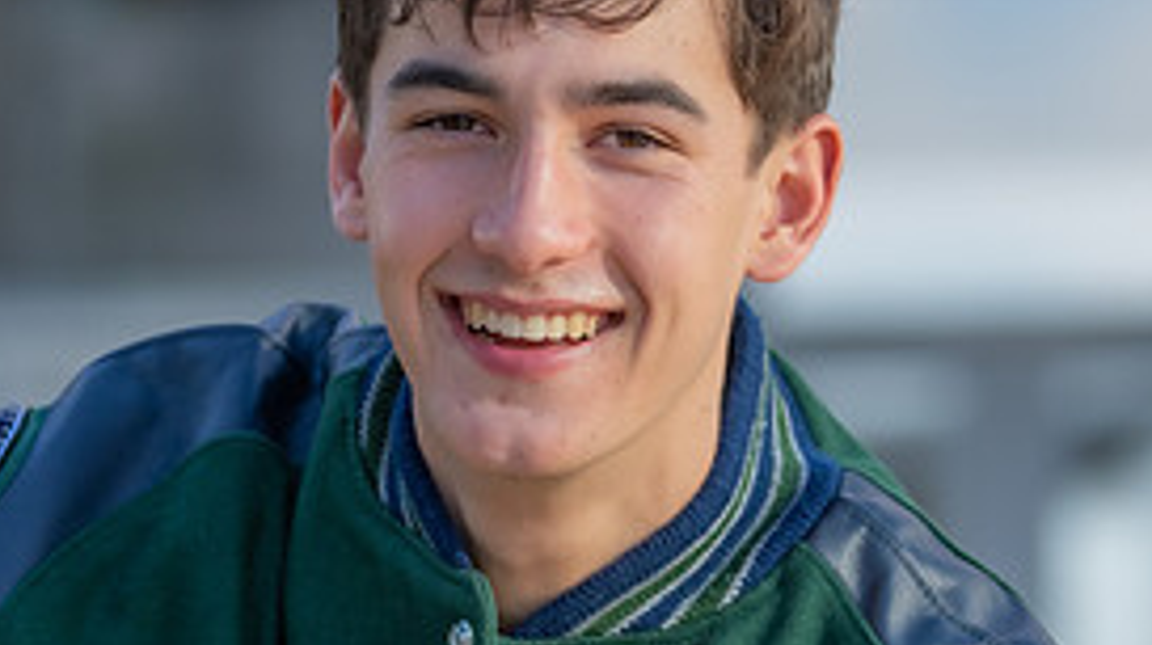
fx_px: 8881
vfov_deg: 4.2
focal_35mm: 291
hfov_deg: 7.4
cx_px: 467
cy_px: 610
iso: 200
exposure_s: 1/500
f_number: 2.8
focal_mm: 97
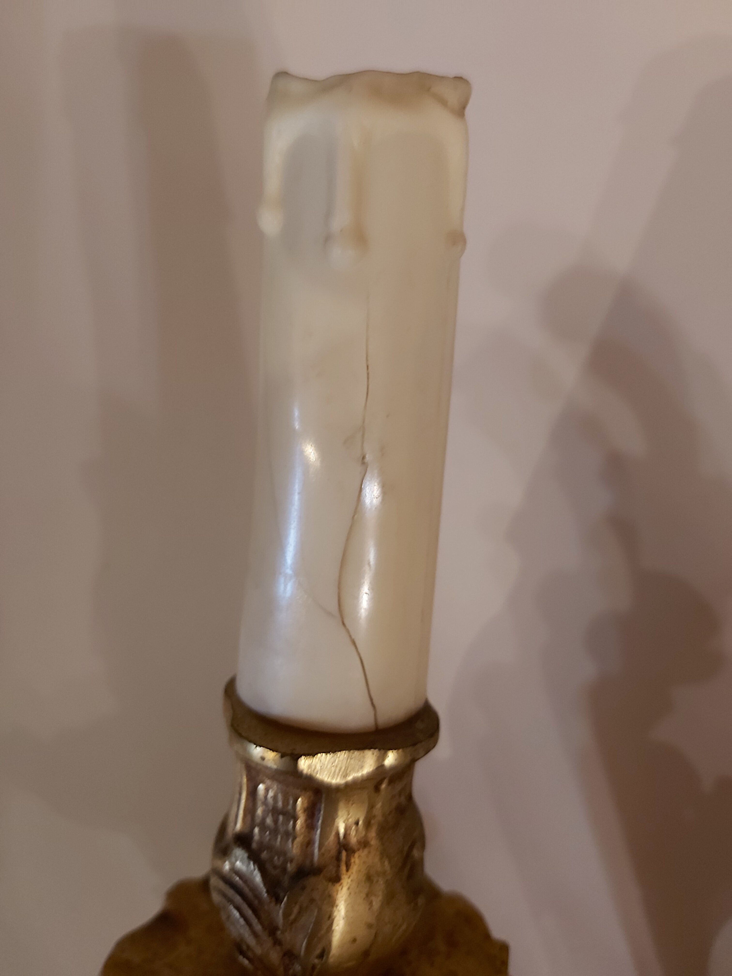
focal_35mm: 26
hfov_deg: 53.1
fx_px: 733
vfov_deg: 67.3
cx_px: 366
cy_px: 488
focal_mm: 3.92
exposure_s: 1/25
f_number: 1.7
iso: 400
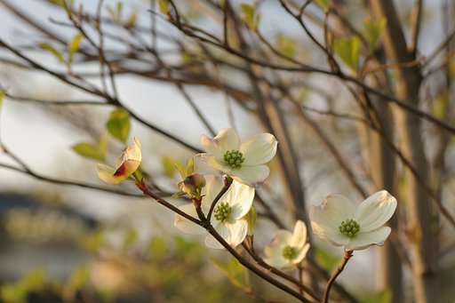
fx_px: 1706
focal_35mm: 135
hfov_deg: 15.2
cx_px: 228
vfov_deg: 10.2
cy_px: 152
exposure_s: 1/100
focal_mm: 90
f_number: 8
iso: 200
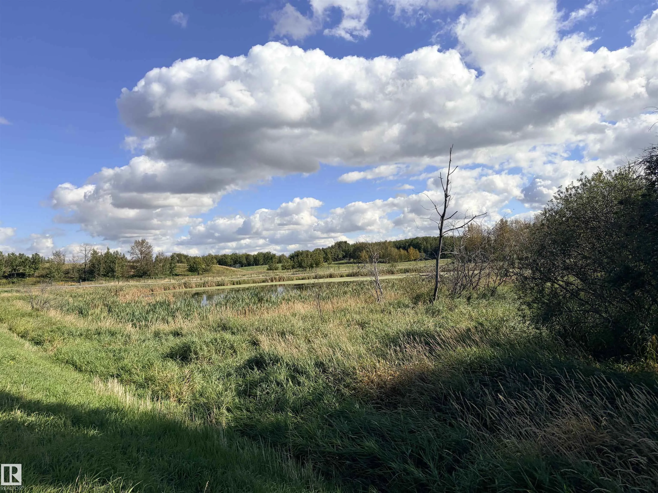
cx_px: 329
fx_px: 494
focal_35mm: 26
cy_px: 246
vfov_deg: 53.1
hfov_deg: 67.3
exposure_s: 1/6993
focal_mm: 5.96
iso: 64
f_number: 1.6
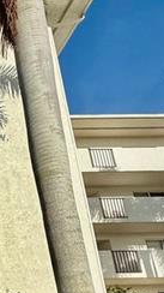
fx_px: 372
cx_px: -136
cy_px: 268
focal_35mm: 48
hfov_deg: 18.8
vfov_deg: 39.6
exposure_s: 1/4762
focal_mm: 2.22
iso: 50
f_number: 2.2
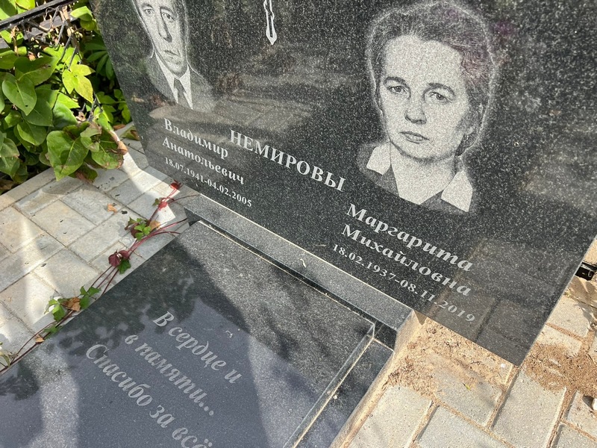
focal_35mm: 26
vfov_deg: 53.1
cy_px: 224
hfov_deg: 67.3
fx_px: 448
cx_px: 298
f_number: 1.5
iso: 50
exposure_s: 1/1779
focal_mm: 5.7
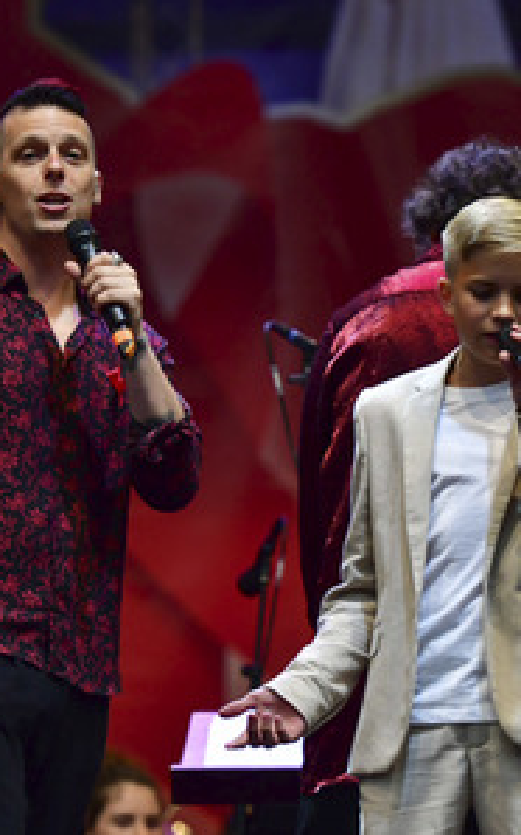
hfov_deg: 4.2
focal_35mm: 311
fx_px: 7072
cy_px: 418
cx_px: 277
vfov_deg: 6.8
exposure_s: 1/2000
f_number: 2.8
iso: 1250
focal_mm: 135
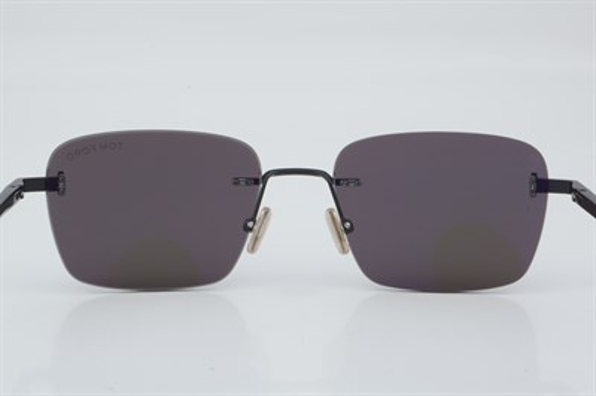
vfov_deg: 16.5
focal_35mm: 82
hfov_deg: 24.6
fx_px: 1365
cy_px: 198
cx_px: 298
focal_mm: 55
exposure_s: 1/4
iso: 100
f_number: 29
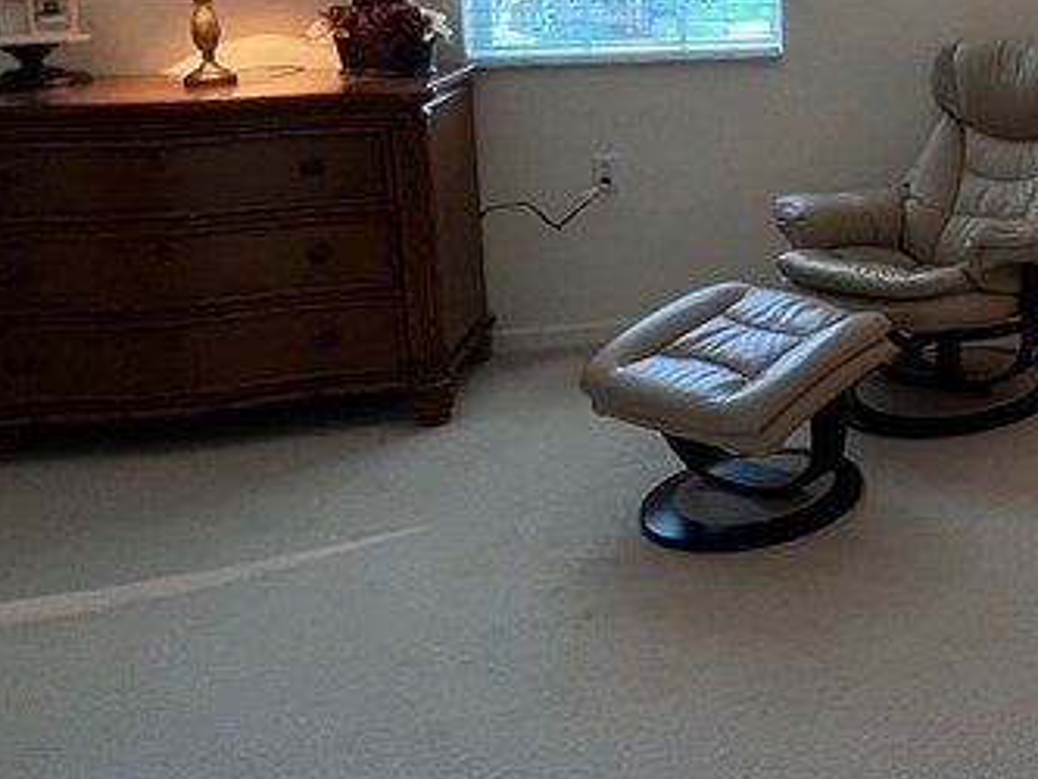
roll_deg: -0.3
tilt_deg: -6.6
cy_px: 41
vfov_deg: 33.6
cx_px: 1287
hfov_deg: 35.3
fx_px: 1200
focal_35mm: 40
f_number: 1.8
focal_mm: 1.57
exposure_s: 1/60
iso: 200
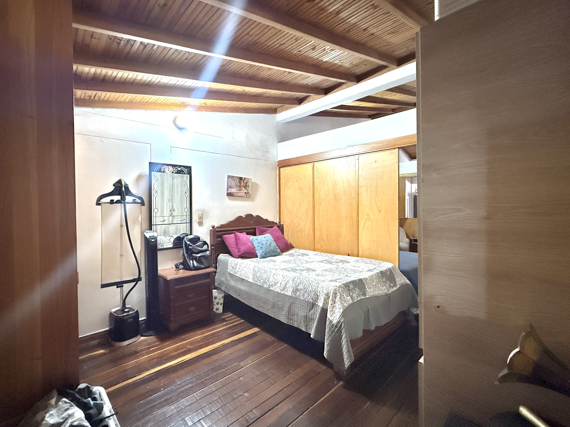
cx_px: 262
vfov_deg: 78.1
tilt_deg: -0.6
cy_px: 209
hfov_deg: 94.3
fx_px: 263
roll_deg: +0.5
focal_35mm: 16
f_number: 2.2
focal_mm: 2.22
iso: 1250
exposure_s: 1/60
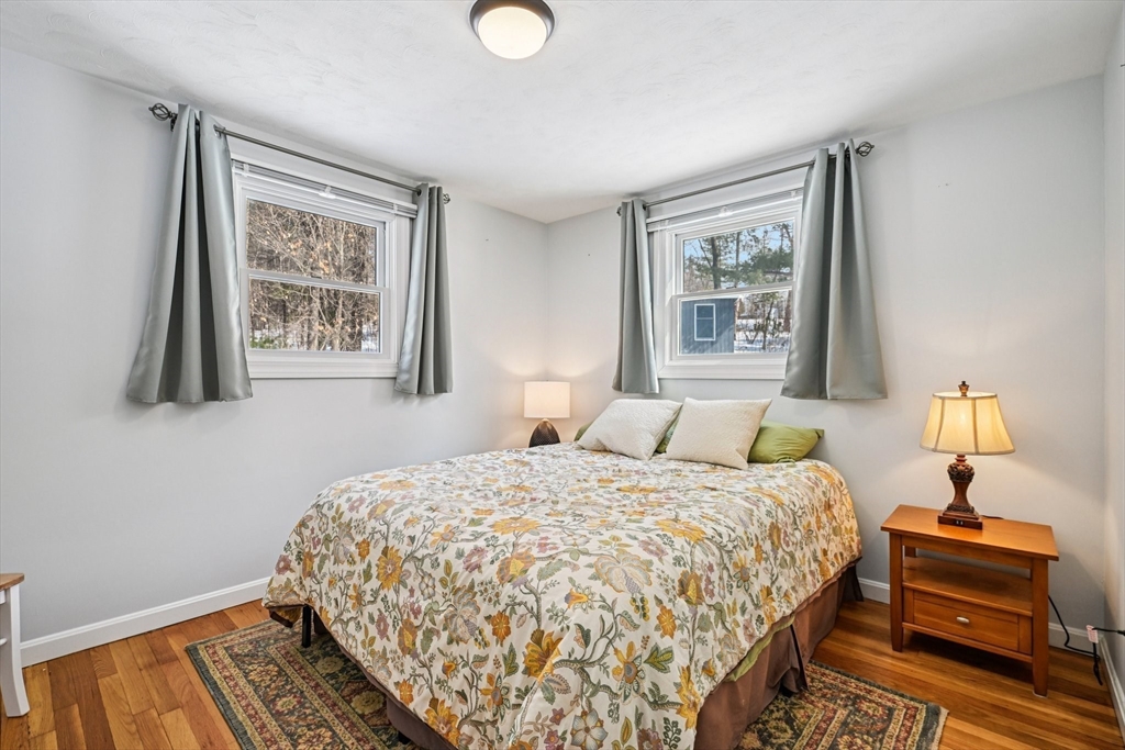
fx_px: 500
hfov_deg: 96.7
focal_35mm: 16
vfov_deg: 73.8
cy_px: 375
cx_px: 562
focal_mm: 16
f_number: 8
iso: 400
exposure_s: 1/50
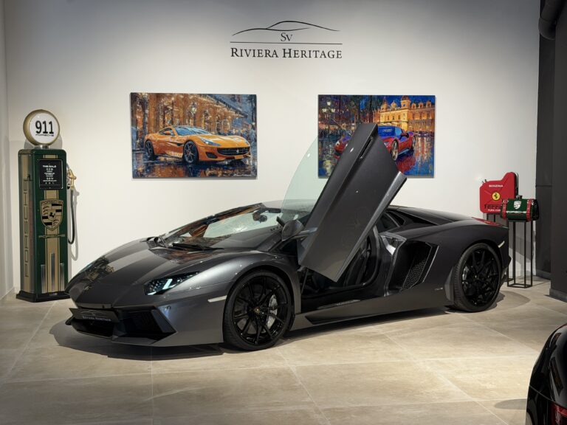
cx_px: 284
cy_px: 212
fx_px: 786
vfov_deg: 30.3
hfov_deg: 39.7
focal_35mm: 48
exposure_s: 1/60
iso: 160
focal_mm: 6.76
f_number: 1.78
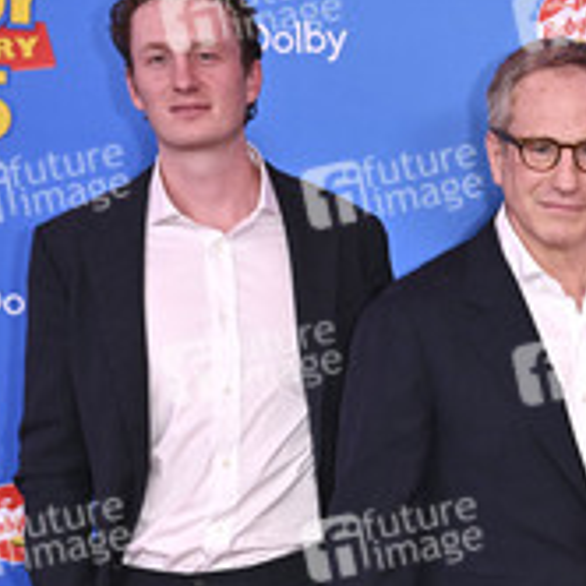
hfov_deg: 20.4
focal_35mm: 81
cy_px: 452
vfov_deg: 21.2
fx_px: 1551
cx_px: 651
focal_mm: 35
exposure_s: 1/250
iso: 1250
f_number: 6.3
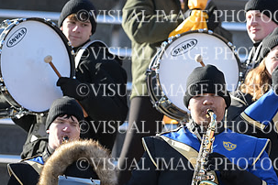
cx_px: 209
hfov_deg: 5.4
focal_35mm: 383
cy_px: 109
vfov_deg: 3.6
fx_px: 2957
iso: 320
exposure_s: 1/1600
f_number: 2.8
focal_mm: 200
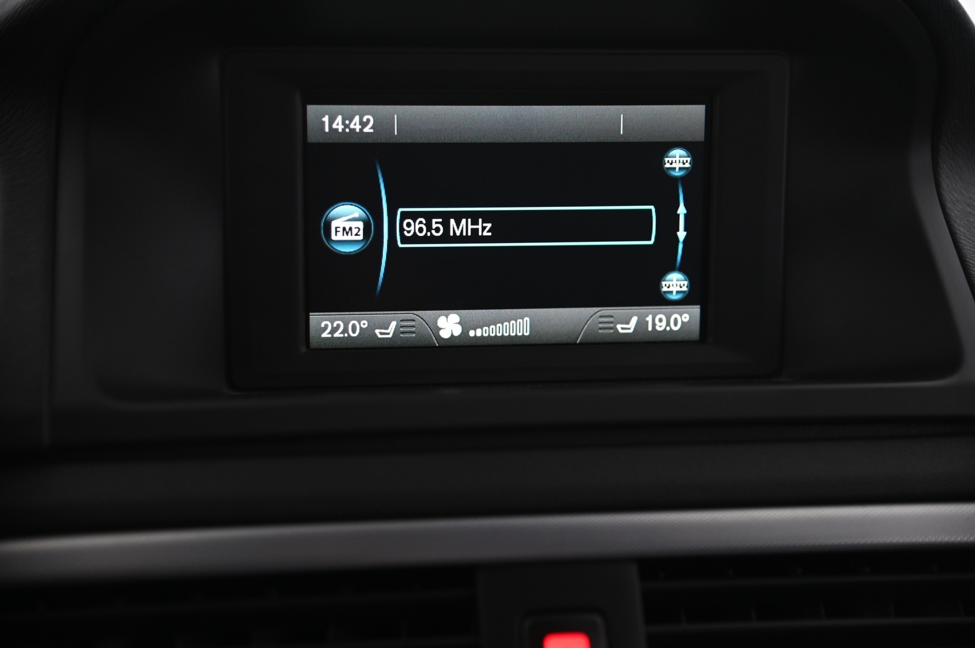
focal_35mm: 75
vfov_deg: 18.2
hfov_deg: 27.0
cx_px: 488
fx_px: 2030
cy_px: 324
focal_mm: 75
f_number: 4
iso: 2000
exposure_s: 1/30
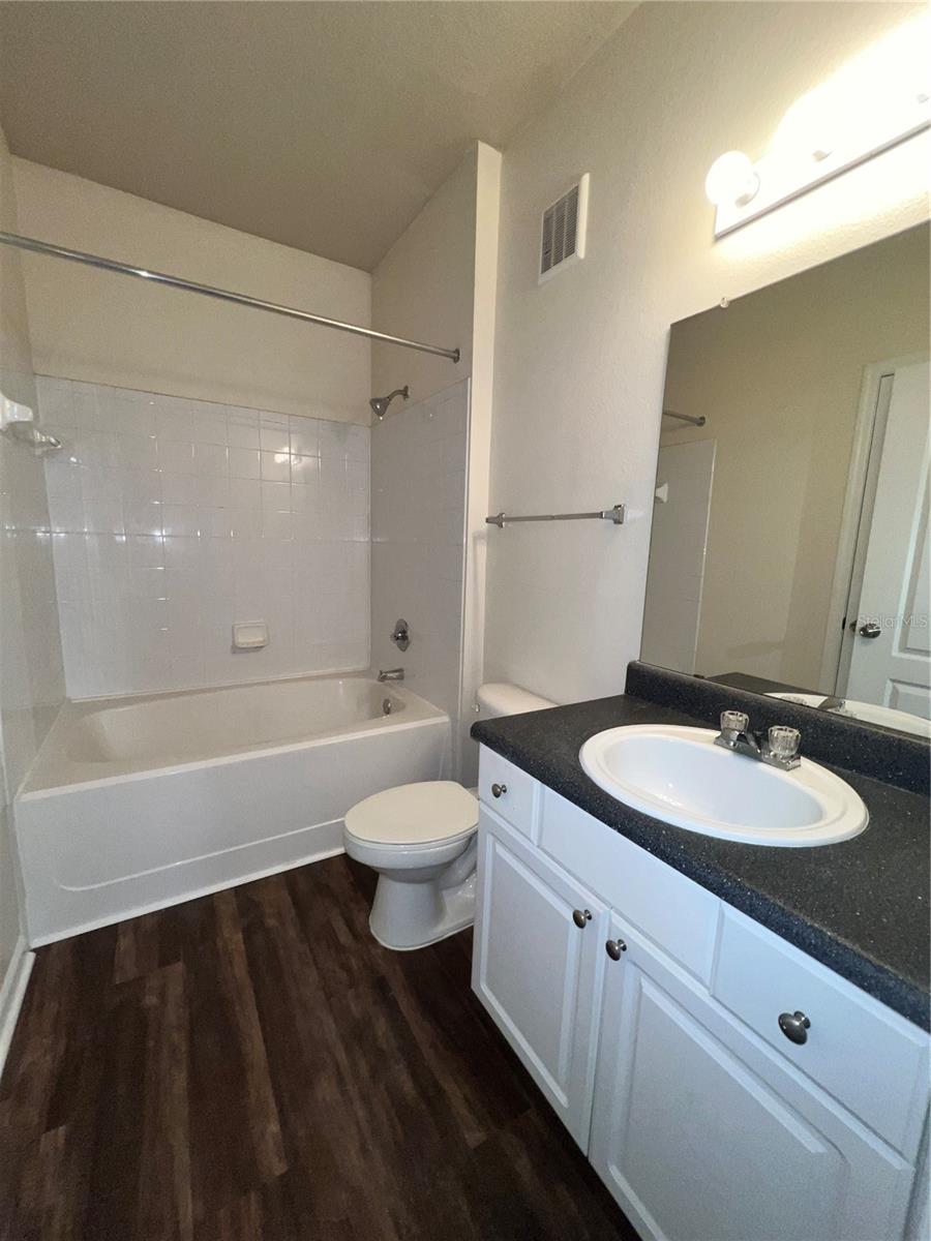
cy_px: 620
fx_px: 466
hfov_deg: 89.9
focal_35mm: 13
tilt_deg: -8.8
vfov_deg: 106.2
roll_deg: -1.0
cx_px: 466
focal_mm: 1.57
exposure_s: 1/60
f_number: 1.8
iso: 64
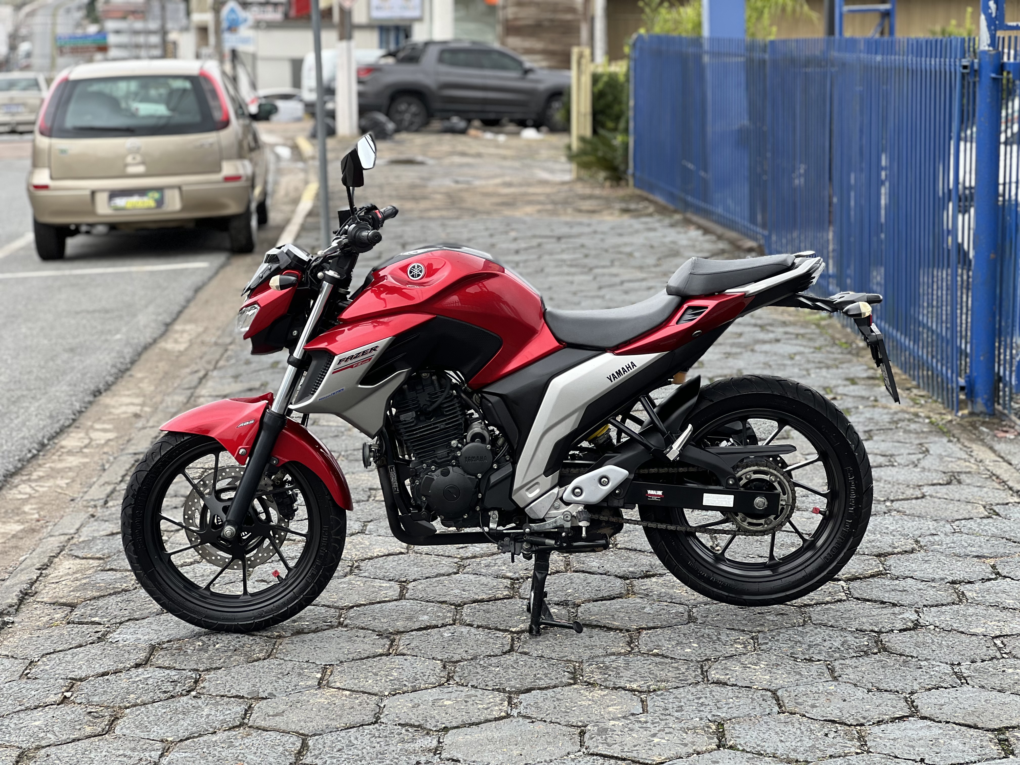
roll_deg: +1.0
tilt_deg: -8.2
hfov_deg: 25.3
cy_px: 382
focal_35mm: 77
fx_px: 2269
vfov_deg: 19.1
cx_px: 510
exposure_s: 1/121
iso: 32
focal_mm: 9
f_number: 2.8
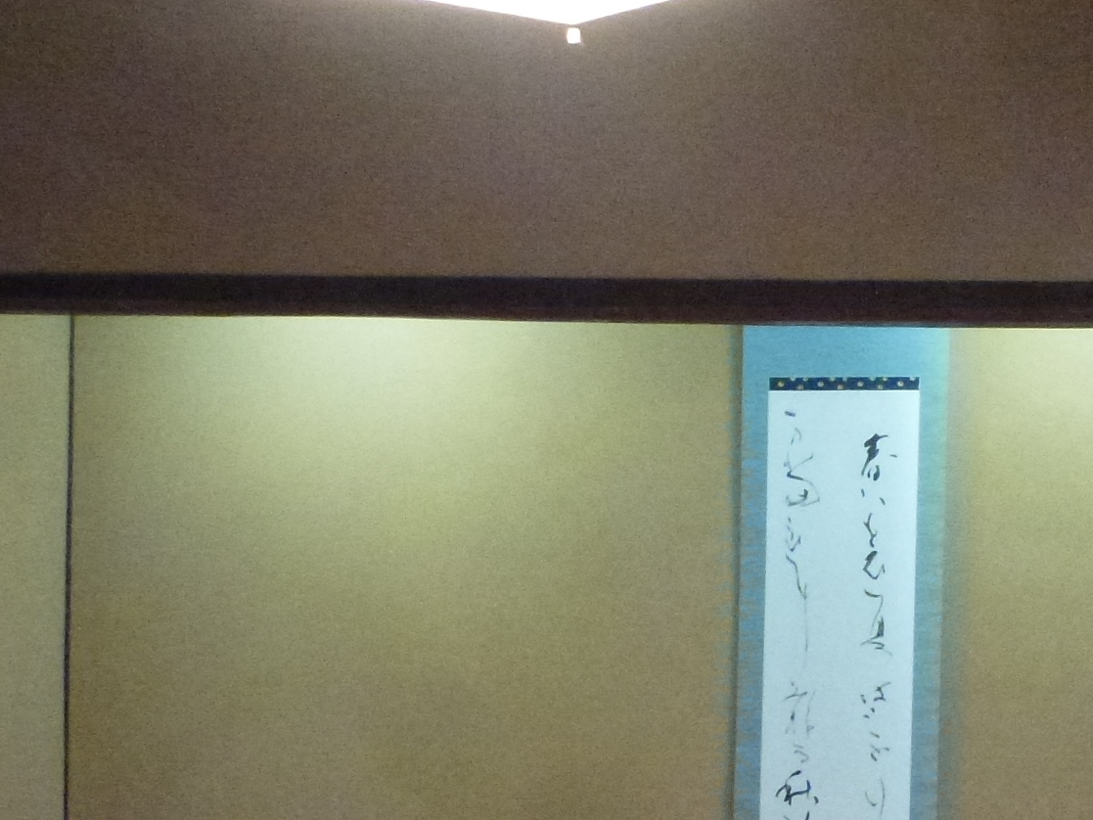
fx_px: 1737
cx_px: 792
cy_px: 713
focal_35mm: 55
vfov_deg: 25.8
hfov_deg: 34.3
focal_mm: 4.3
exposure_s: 1/40
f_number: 3.3
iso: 800
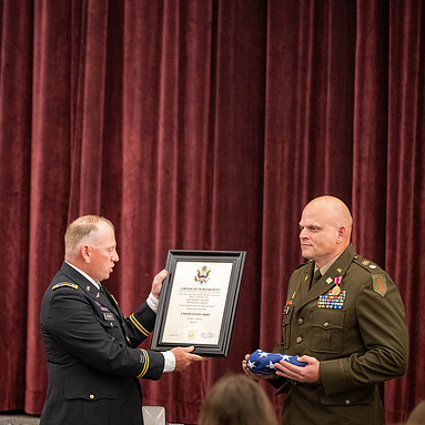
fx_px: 2236
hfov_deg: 10.8
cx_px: 141
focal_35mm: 161
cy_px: 212
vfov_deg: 10.9
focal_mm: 125
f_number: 2.8
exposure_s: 1/200
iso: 5000
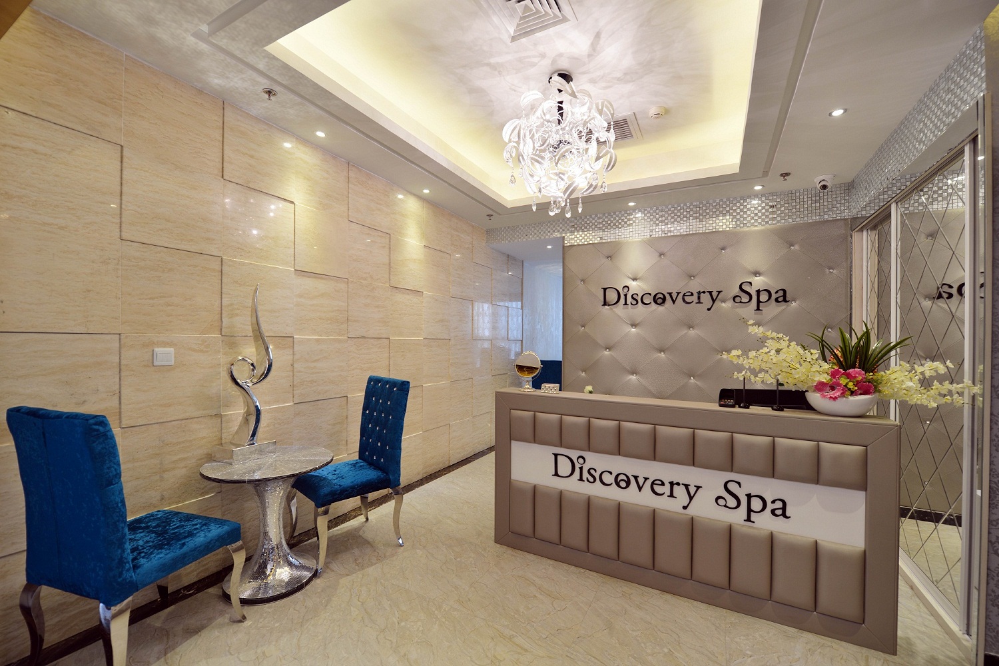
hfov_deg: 100.4
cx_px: 500
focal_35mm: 15
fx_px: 416
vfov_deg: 77.3
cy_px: 333
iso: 250
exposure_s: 1/15
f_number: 4
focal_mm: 15
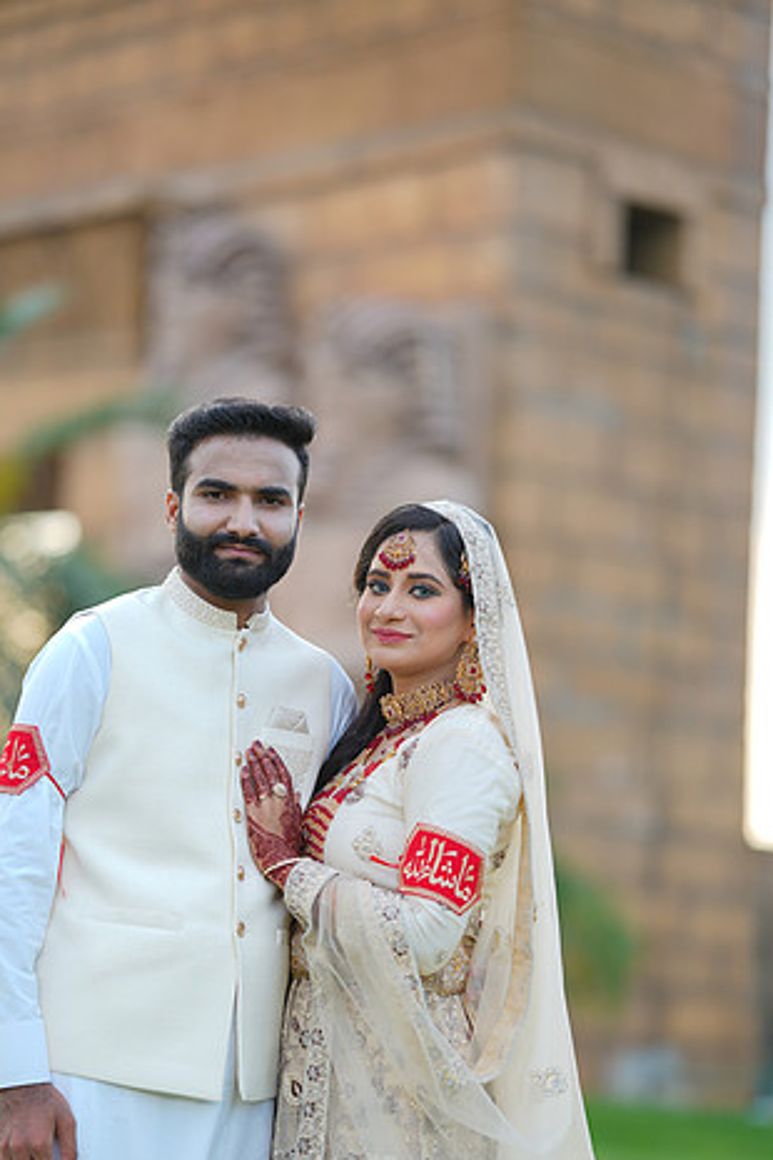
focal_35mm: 106
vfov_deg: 19.2
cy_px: 711
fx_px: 3414
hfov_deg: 12.9
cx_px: 295
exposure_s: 1/500
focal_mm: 85
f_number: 1.4
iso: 64
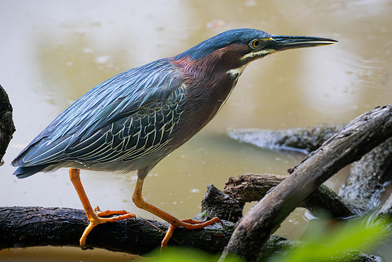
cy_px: 114
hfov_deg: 3.0
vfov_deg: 2.0
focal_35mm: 681
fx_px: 7415
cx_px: 181
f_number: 4.5
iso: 3200
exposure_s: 1/500
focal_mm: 300
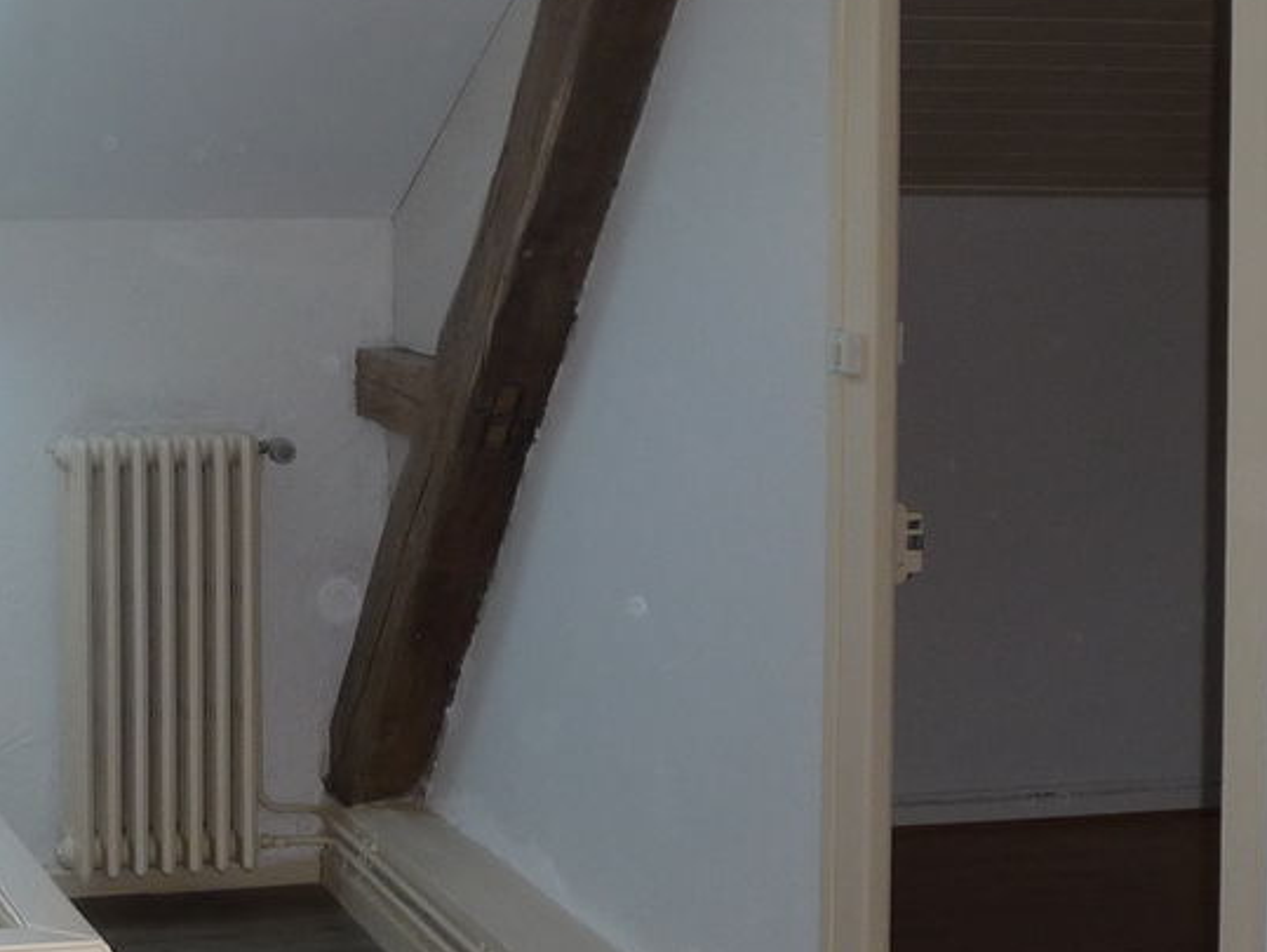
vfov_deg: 19.3
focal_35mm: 76
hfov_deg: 25.0
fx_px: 2784
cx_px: 155
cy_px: 244
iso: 125
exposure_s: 1/30
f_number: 3.4
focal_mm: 5
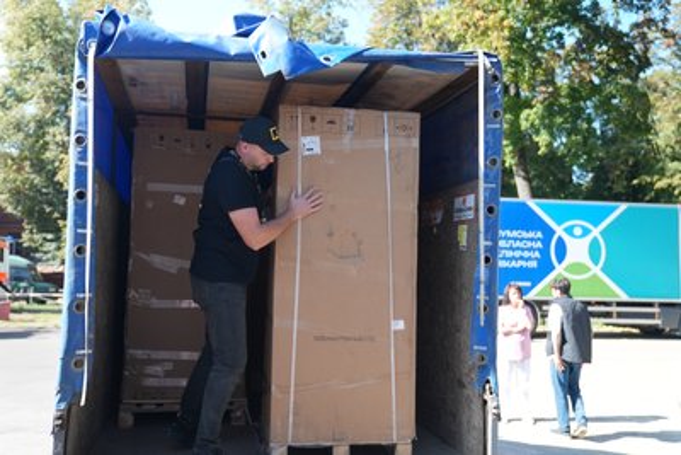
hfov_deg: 54.4
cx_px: 340
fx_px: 662
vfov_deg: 37.9
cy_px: 228
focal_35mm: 35
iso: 2000
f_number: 2.8
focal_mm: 35
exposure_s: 1/160
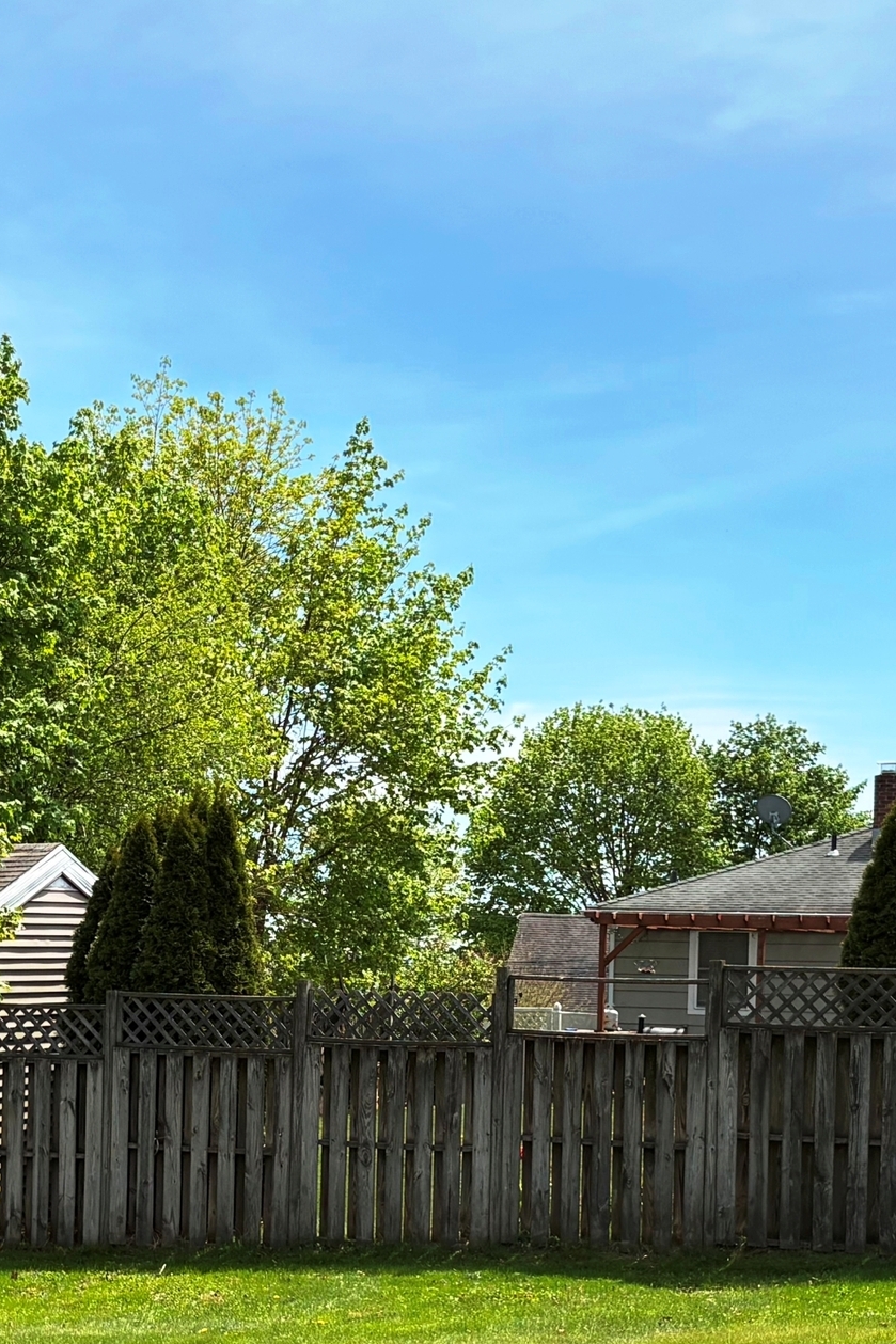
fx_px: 2464
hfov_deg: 20.6
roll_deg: -0.6
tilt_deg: -0.8
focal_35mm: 66
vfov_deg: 29.9
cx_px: 426
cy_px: 1042
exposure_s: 1/2538
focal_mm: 5.96
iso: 50
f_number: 1.6
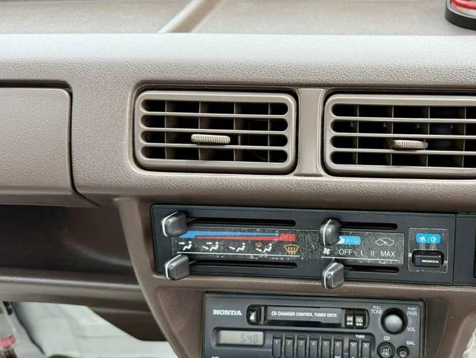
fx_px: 591
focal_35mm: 43
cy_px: 214
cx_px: 361
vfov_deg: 33.5
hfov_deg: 42.4
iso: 80
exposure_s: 1/361
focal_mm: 6.76
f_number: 1.78
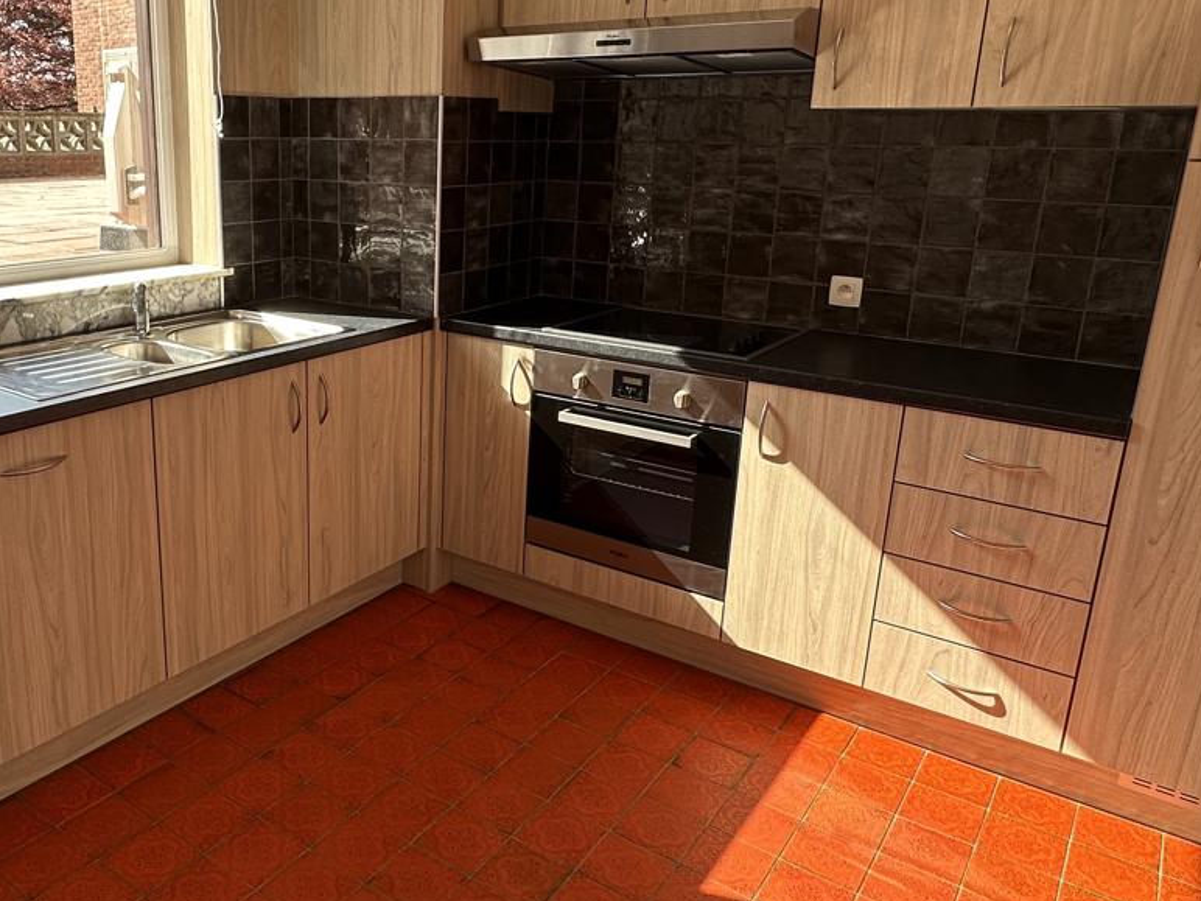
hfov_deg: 59.8
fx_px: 1006
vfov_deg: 48.1
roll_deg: -0.3
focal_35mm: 29
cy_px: 398
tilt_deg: -15.3
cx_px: 373
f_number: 2.2
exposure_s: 1/231
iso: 40
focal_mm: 2.22
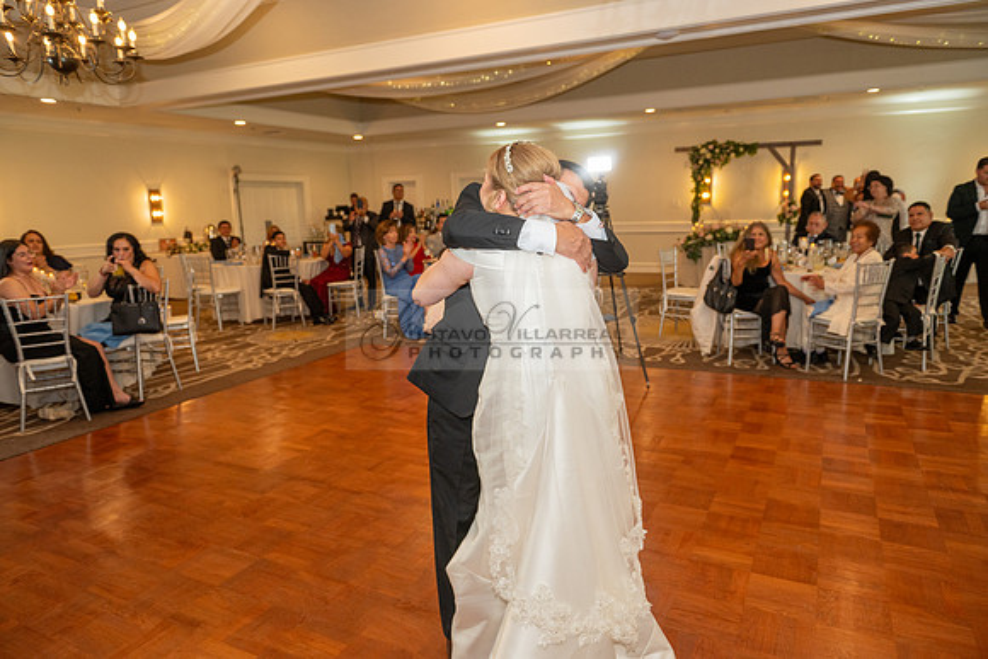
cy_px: 330
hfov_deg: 73.7
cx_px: 494
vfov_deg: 53.2
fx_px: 659
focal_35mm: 24
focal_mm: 24
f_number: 3.5
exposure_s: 1/125
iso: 800
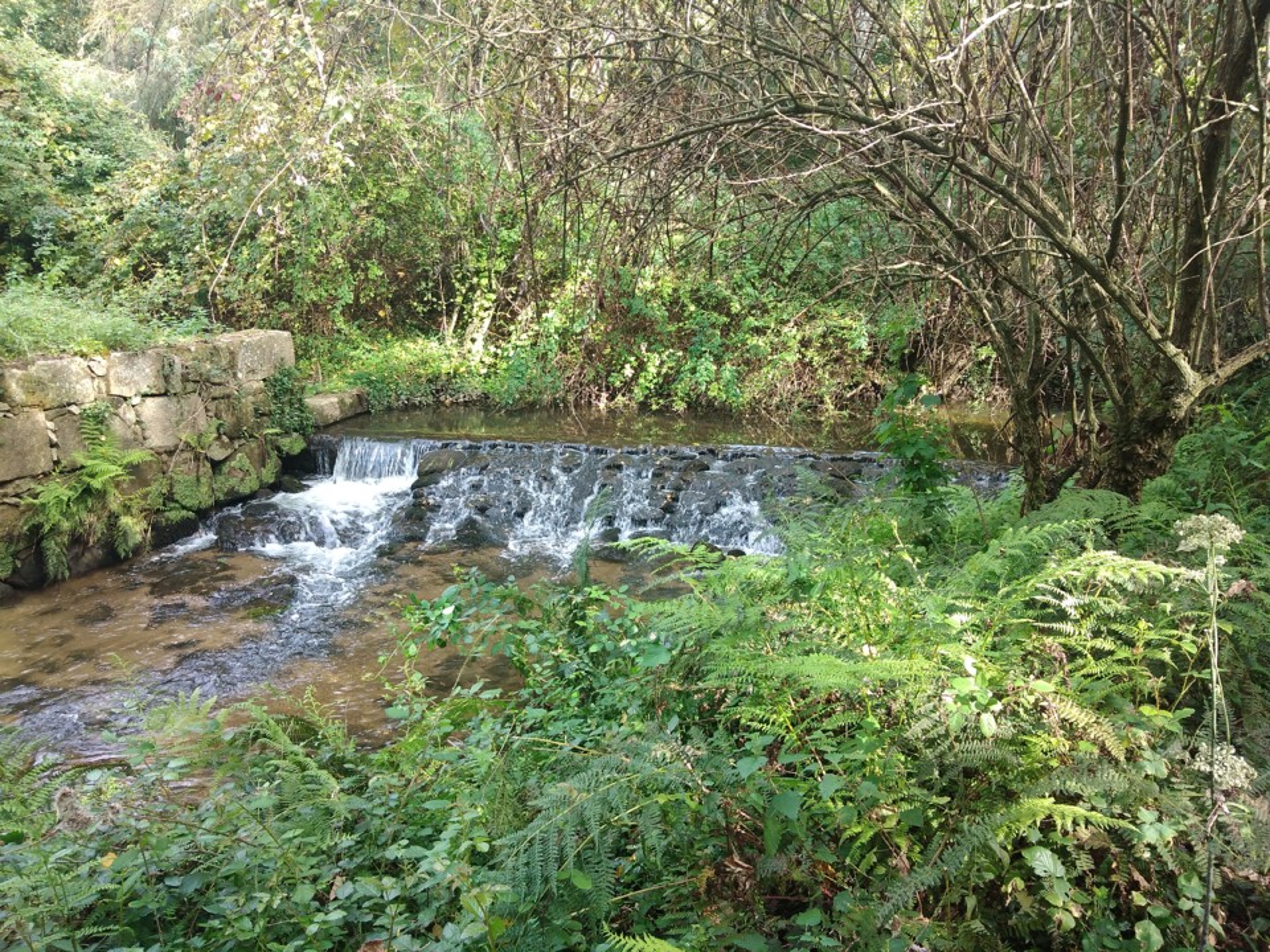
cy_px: 476
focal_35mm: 26
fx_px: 954
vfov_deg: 53.1
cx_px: 635
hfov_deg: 67.3
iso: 108
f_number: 1.8
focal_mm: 3.6
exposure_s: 1/60
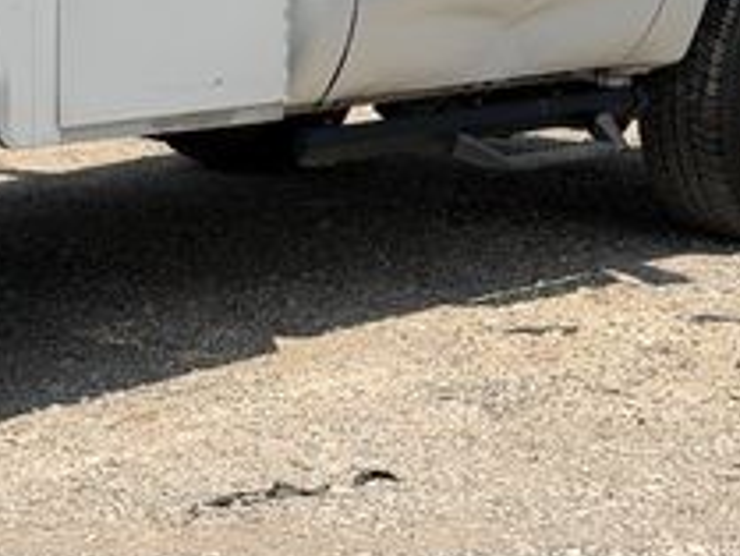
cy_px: -131
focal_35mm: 147
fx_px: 3144
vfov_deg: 9.9
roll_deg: +2.8
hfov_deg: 13.0
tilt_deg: -3.9
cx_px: -198
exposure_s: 1/9901
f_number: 1.78
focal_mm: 6.76
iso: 80
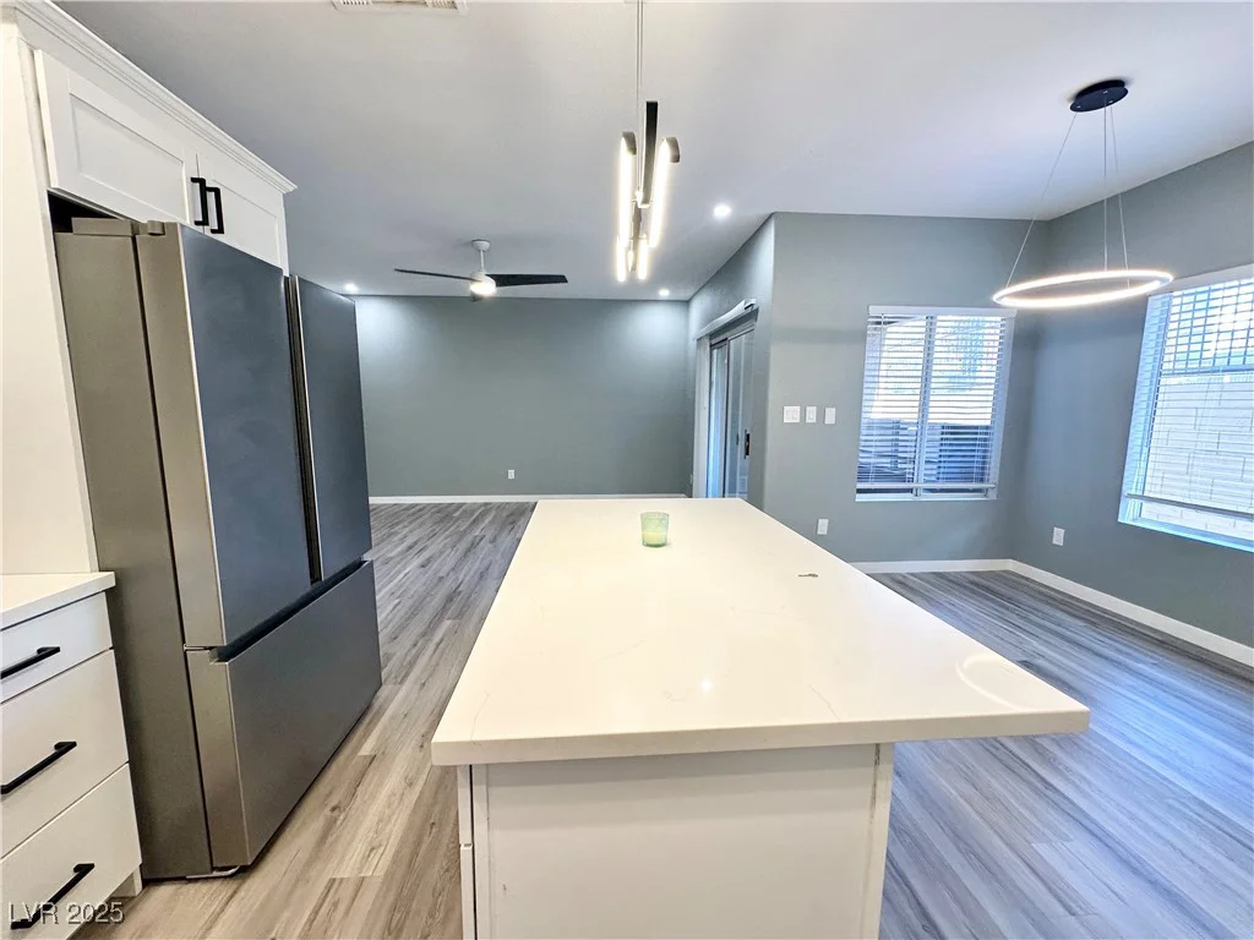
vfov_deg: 85.7
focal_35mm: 14
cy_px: 470
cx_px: 627
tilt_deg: -6.9
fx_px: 507
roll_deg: -1.1
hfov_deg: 102.1
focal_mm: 2.22
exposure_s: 1/120
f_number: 2.2
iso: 160
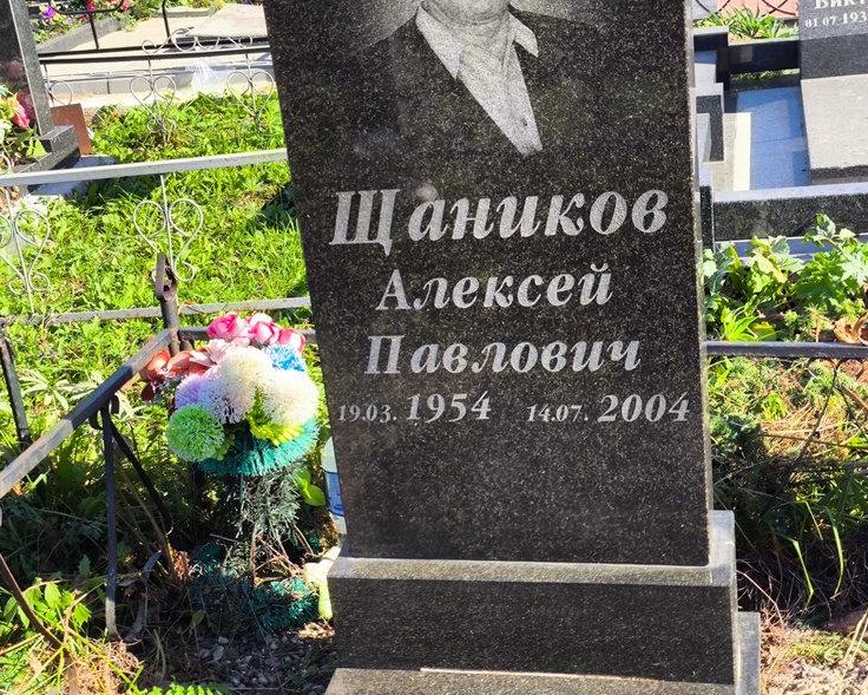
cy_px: 347
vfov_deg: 28.6
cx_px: 425
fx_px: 1362
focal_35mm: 53
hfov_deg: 35.4
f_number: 1.7
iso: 50
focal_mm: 4.71
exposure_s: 1/550
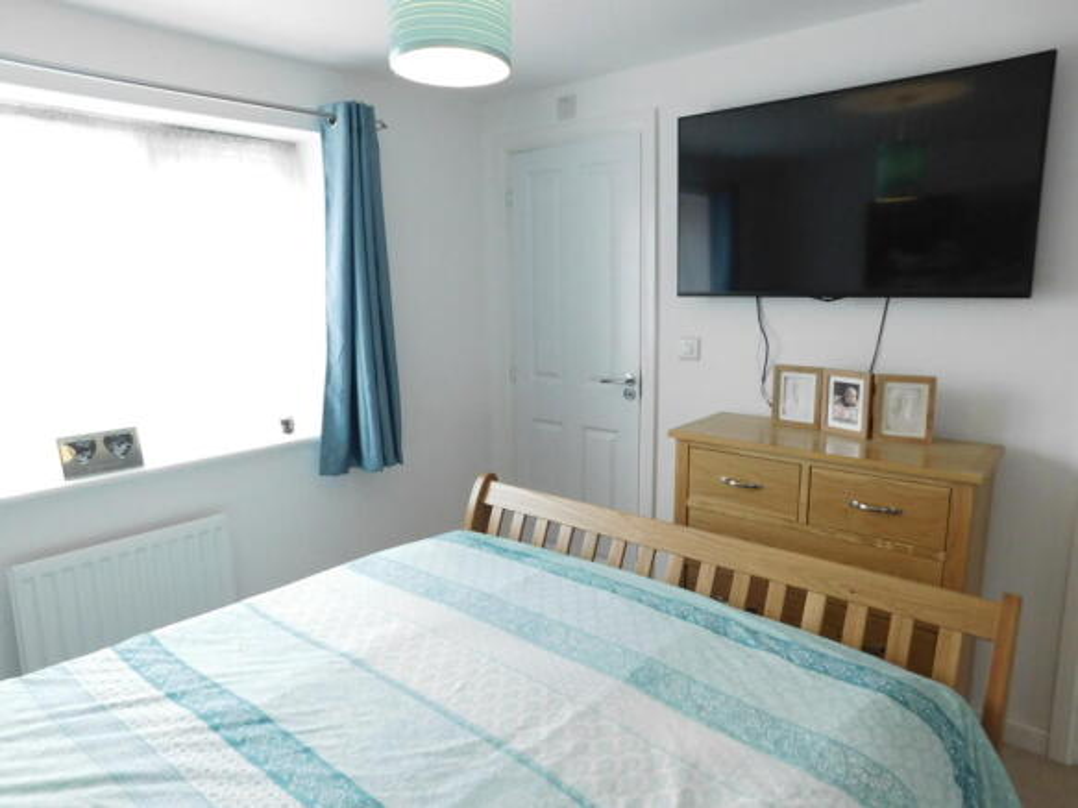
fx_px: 716
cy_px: 404
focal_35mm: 23
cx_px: 539
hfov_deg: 73.9
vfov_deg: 58.9
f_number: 3
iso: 400
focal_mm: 4
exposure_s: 1/100
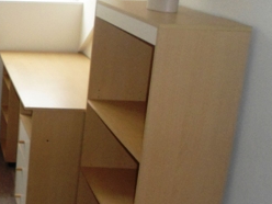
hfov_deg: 25.2
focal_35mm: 67
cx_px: -78
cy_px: 83
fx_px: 526
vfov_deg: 21.9
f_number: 2.8
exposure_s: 1/30
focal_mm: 4.7
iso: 400
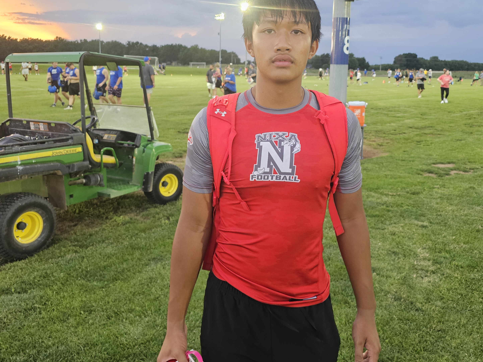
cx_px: 260
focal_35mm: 32
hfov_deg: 56.8
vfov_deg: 43.9
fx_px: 446
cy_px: 141
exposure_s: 1/120
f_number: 1.7
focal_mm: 6.3
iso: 400
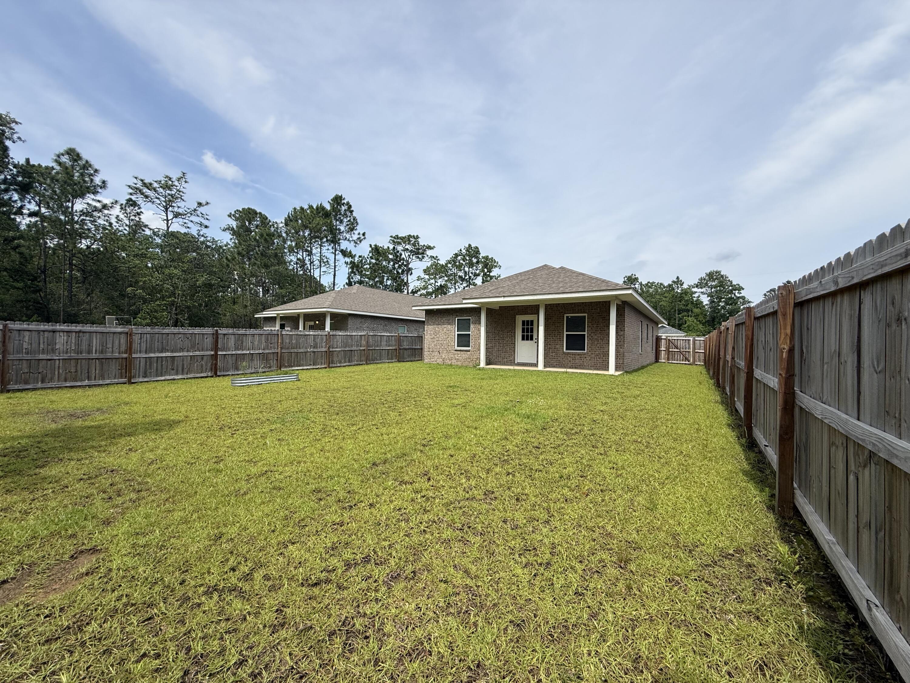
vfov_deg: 85.7
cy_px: 342
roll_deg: -1.0
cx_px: 455
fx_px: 368
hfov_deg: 102.1
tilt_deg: +0.3
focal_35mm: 14
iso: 50
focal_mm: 2.22
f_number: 2.2
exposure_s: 1/2410
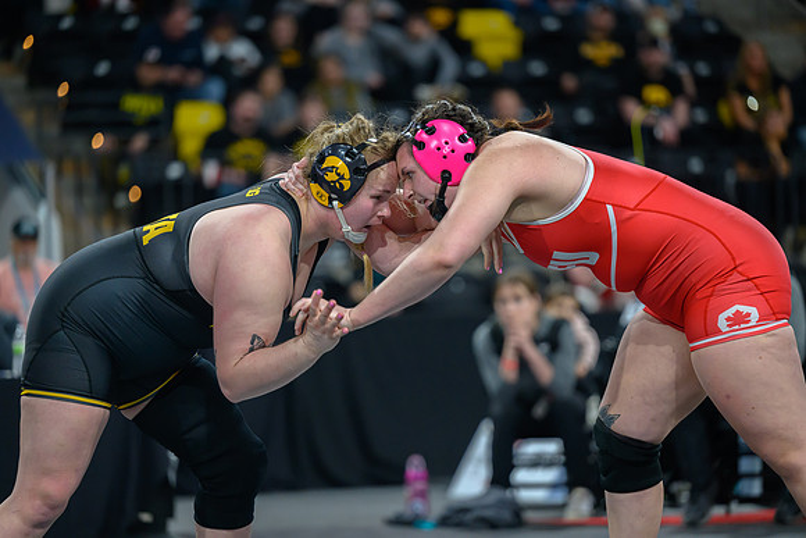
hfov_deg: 12.8
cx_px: 403
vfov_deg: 8.6
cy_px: 269
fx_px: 3583
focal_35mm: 160
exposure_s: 1/800
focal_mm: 160
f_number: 2.8
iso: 3200
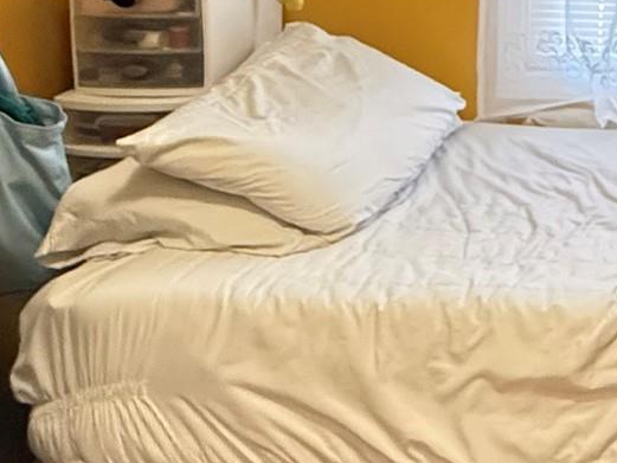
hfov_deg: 28.1
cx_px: 824
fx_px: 981
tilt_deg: -3.1
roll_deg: -1.8
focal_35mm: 55
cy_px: -91
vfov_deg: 24.2
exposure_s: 1/60
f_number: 2.2
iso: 800
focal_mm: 2.22
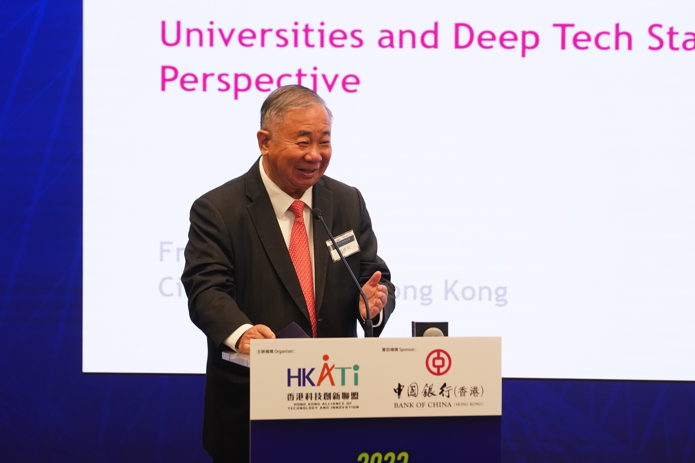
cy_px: 232
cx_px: 348
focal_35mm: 178
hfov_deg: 11.5
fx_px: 3436
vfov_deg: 7.7
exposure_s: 1/200
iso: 3200
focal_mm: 178
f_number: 5.6
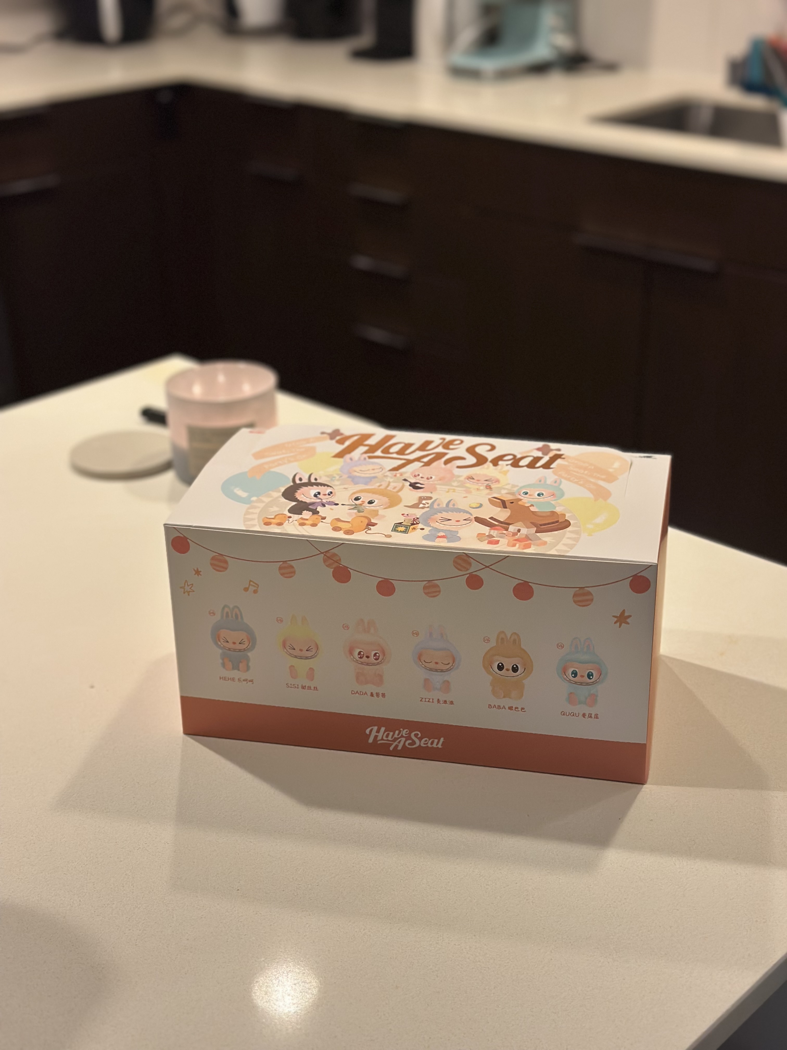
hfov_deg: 30.3
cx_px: 394
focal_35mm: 48
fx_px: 1455
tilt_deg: -25.6
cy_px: 525
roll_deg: +0.8
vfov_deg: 39.7
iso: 250
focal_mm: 6.86
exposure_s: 1/40
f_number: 1.78
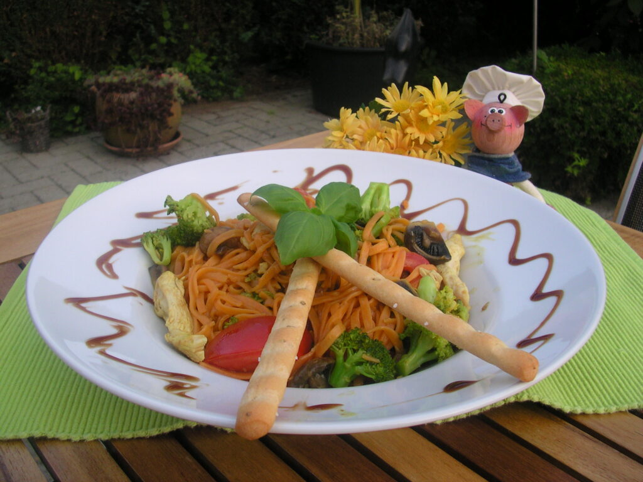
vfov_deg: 38.7
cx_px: 322
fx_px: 687
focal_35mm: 37
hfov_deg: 50.1
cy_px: 241
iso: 100
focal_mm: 5.6
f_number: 2.7
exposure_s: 1/179
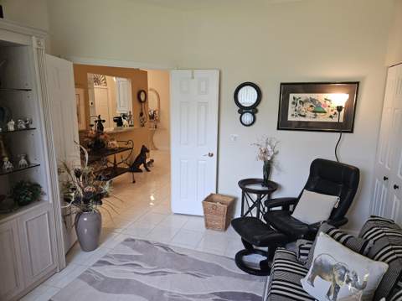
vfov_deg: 58.8
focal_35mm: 23
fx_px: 267
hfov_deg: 74.0
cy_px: 150
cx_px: 201
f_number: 1.8
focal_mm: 5.4
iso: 200
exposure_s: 1/120
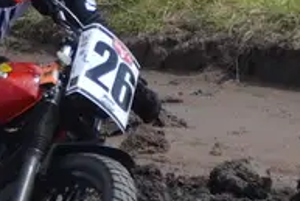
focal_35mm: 1439
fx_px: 12001
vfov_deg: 1.0
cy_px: 121
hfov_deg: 1.4
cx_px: 264
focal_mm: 155
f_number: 5.6
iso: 400
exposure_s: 1/1500
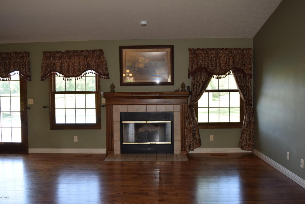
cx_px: 152
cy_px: 102
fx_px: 267
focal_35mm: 32
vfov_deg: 41.7
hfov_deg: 59.5
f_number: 5.6
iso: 800
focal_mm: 21
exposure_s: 1/125
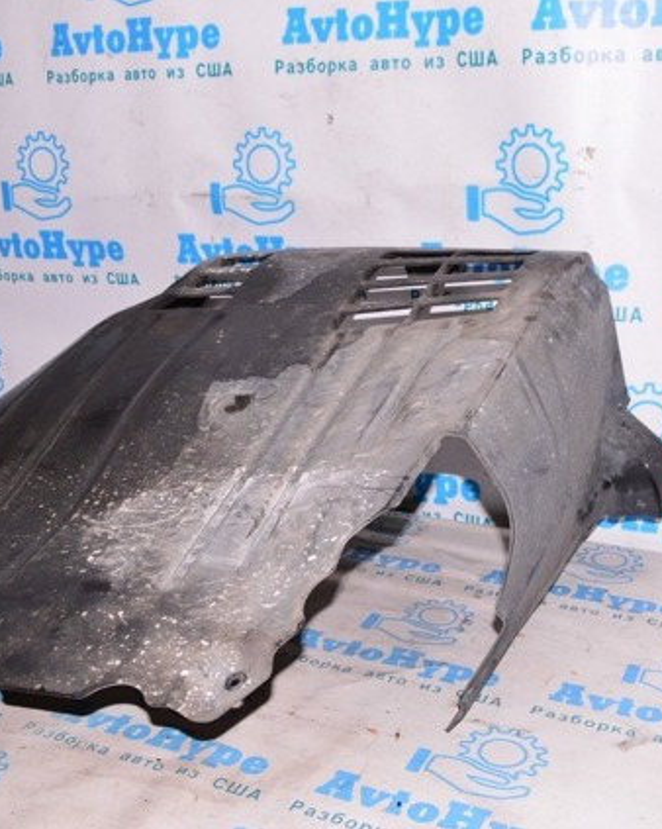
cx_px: 307
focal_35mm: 45
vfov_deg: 41.4
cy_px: 414
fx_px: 1096
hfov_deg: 33.6
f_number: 8
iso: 1600
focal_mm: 21
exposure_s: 1/160
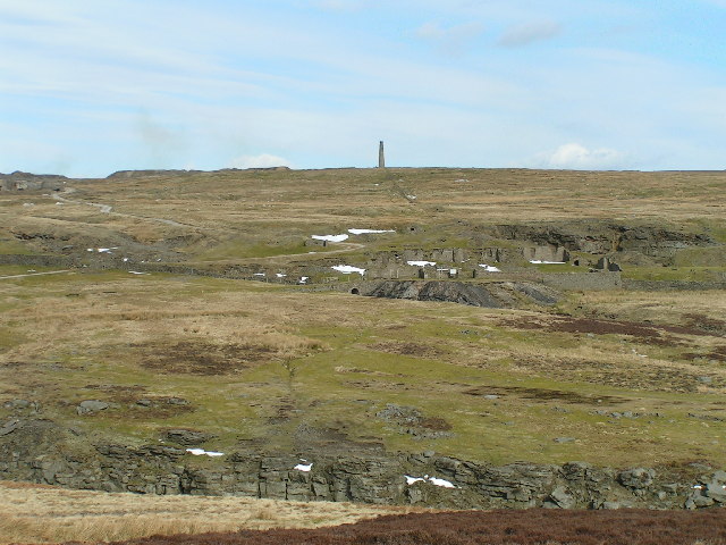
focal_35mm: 75
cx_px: 363
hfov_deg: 26.0
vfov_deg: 19.6
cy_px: 272
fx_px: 1573
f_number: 5
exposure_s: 1/400
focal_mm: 11.5
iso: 50
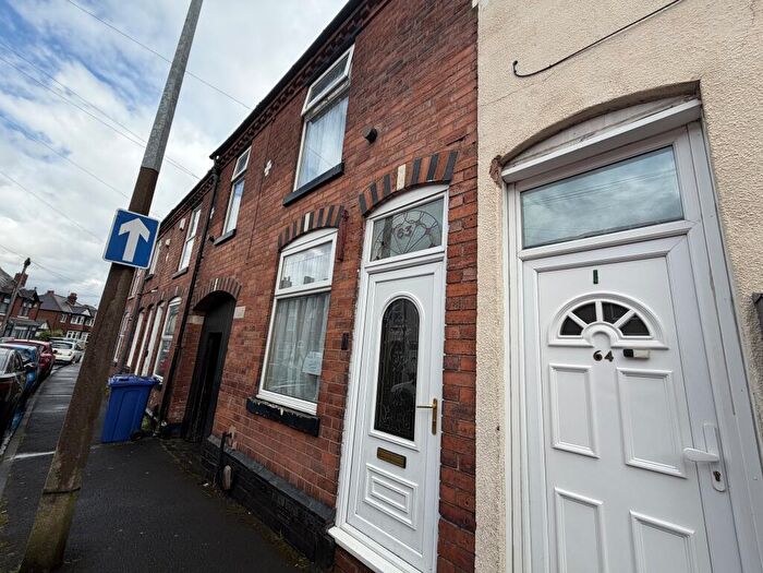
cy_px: 286
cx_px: 382
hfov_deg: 102.1
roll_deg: -5.0
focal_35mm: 14
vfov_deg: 85.7
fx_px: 309
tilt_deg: +12.0
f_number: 2.2
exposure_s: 1/770
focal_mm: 2.22
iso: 32
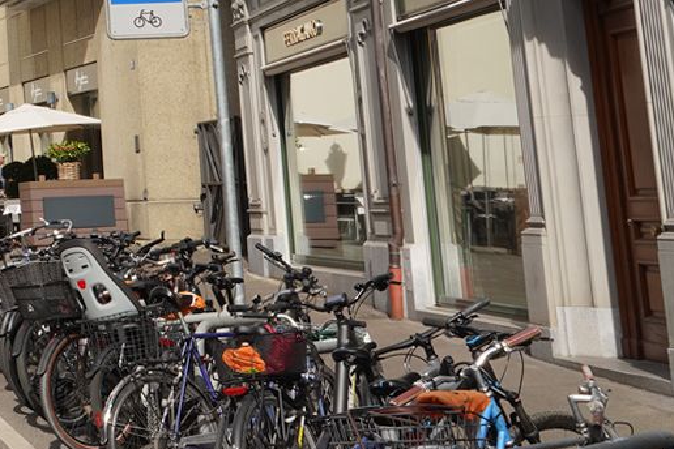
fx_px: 1741
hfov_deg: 19.7
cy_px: -154
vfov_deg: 14.1
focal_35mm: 93
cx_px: -269
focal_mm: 24
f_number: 16
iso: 100
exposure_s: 1/100
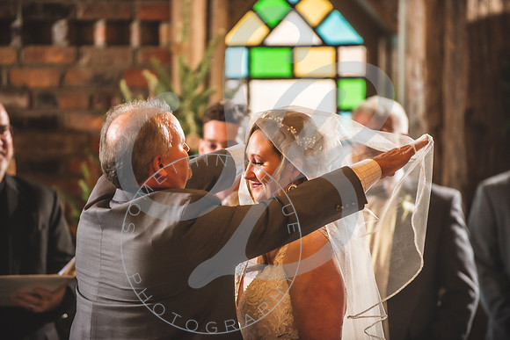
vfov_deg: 6.8
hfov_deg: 10.2
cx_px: 255
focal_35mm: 202
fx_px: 2864
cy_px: 170
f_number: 2.8
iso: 1000
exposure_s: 1/200
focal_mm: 200
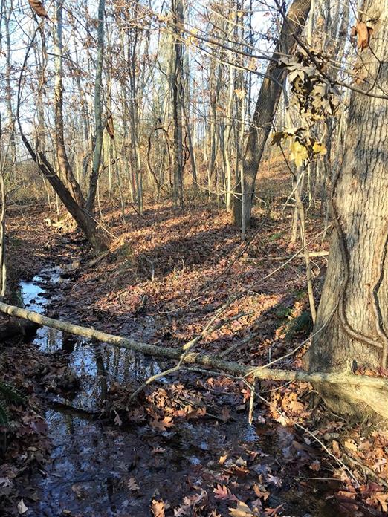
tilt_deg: -6.3
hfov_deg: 44.1
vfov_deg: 56.8
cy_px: 256
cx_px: 178
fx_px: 478
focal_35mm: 32
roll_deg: -0.7
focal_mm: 4.15
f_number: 2.2
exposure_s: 1/126
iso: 32
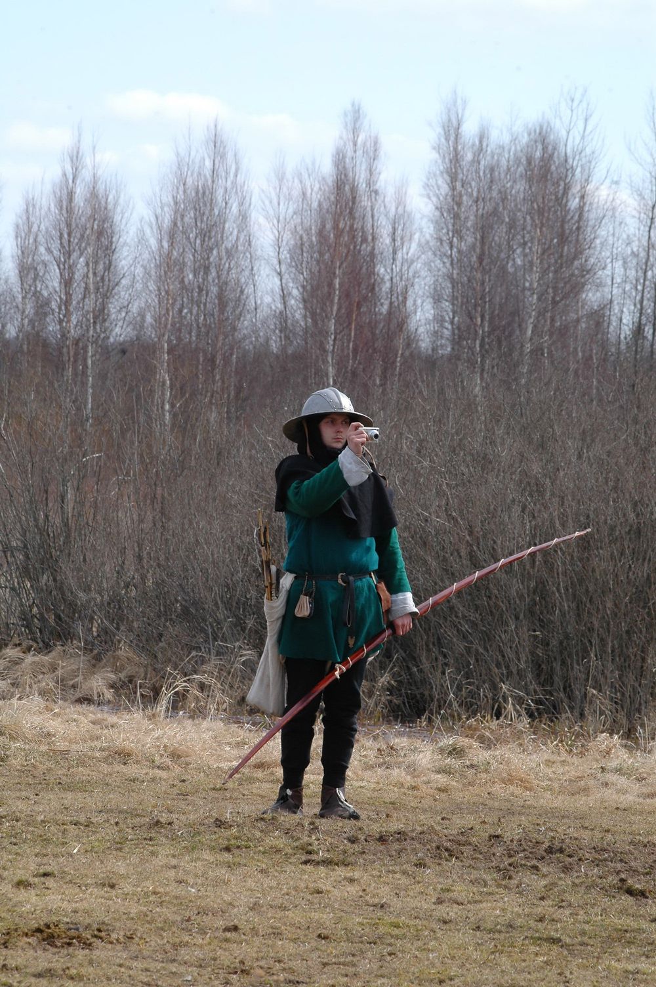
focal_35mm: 255
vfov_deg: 8.1
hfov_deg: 5.4
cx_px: 328
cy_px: 494
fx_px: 6982
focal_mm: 170
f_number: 16
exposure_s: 1/90
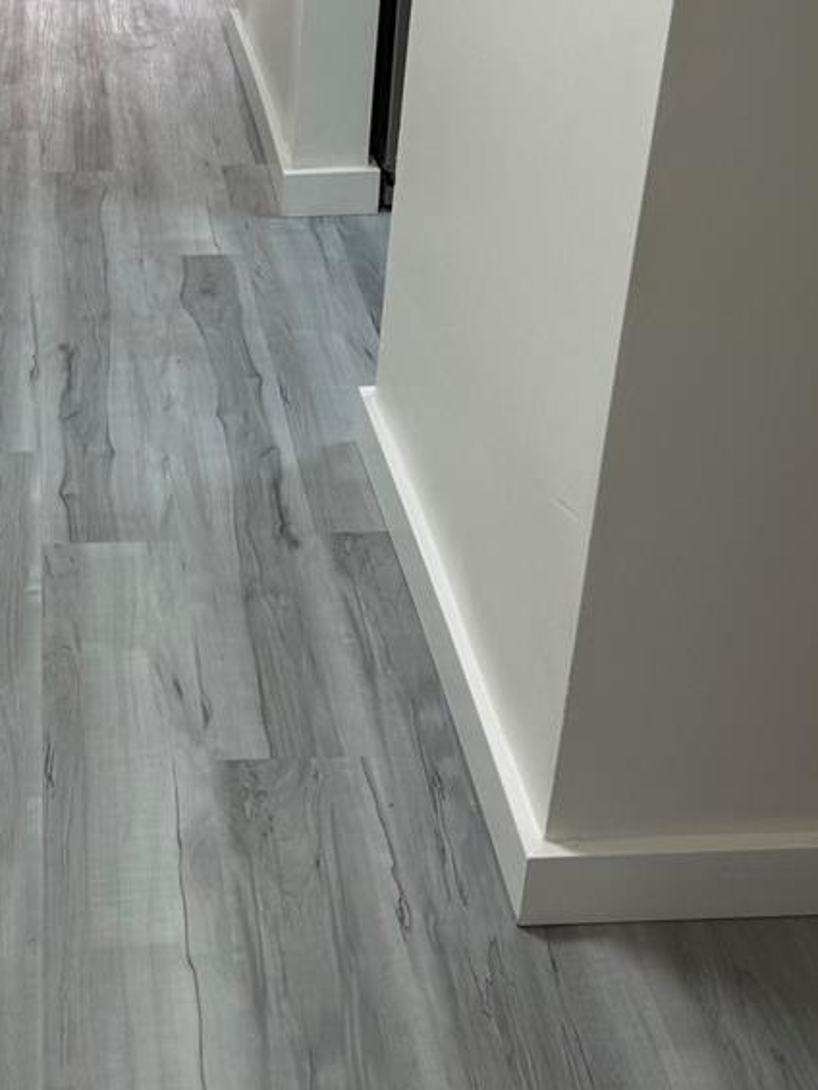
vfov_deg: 36.2
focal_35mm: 51
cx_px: 73
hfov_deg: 27.5
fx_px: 1606
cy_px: 216
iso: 64
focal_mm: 6.76
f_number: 1.78
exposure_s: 1/126
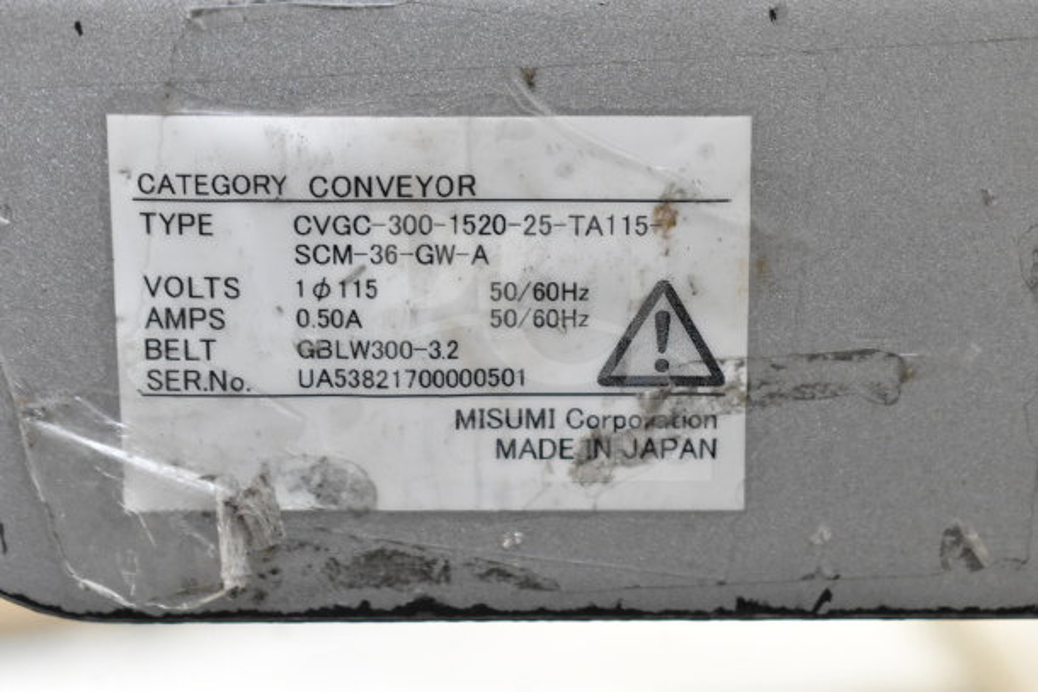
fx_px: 2379
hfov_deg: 24.6
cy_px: 346
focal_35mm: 82
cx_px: 519
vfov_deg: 16.6
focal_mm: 55
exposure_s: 1/200
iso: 6400
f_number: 7.1
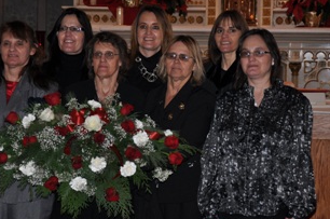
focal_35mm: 122
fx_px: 1117
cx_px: 171
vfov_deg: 11.2
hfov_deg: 16.8
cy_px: 89
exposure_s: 1/60
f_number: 5
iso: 200
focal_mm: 58
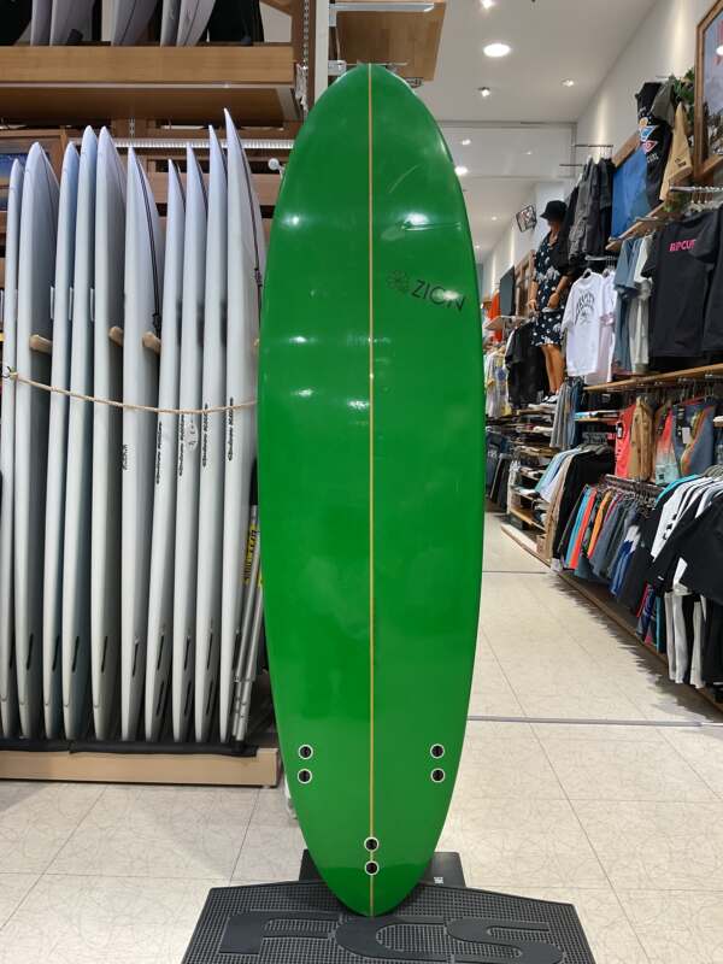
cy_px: 482
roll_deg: -0.5
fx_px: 808
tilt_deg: -4.5
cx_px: 362
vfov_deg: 61.7
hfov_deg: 48.2
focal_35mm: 29
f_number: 1.8
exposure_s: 1/60
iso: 40
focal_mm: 3
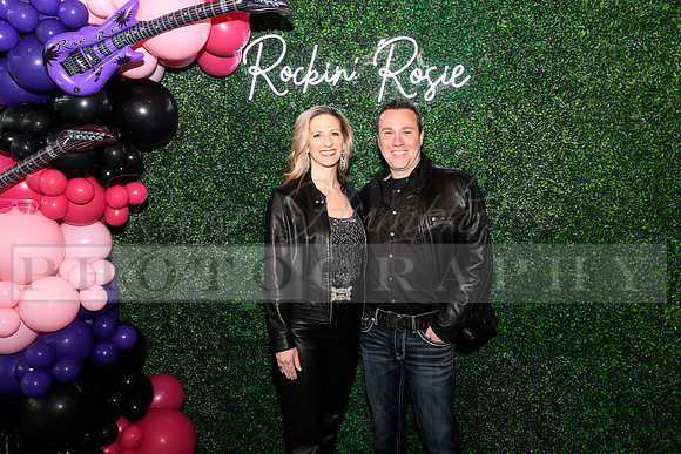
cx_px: 340
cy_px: 227
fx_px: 587
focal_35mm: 31
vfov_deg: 42.3
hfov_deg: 60.3
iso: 500
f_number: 6.3
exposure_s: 1/60
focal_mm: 31
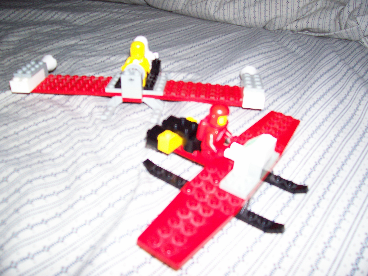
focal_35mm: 34
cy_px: 138
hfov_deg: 54.0
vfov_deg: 41.8
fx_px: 361
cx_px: 184
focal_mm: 5.6
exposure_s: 1/112
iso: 140
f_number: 2.7
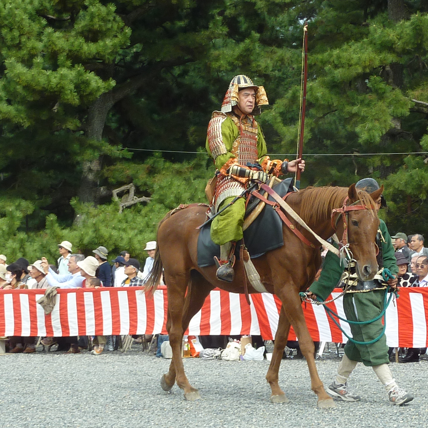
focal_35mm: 103
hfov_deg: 16.9
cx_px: 264
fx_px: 1441
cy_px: 214
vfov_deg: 16.9
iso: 80
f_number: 4
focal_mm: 7.9
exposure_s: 1/200
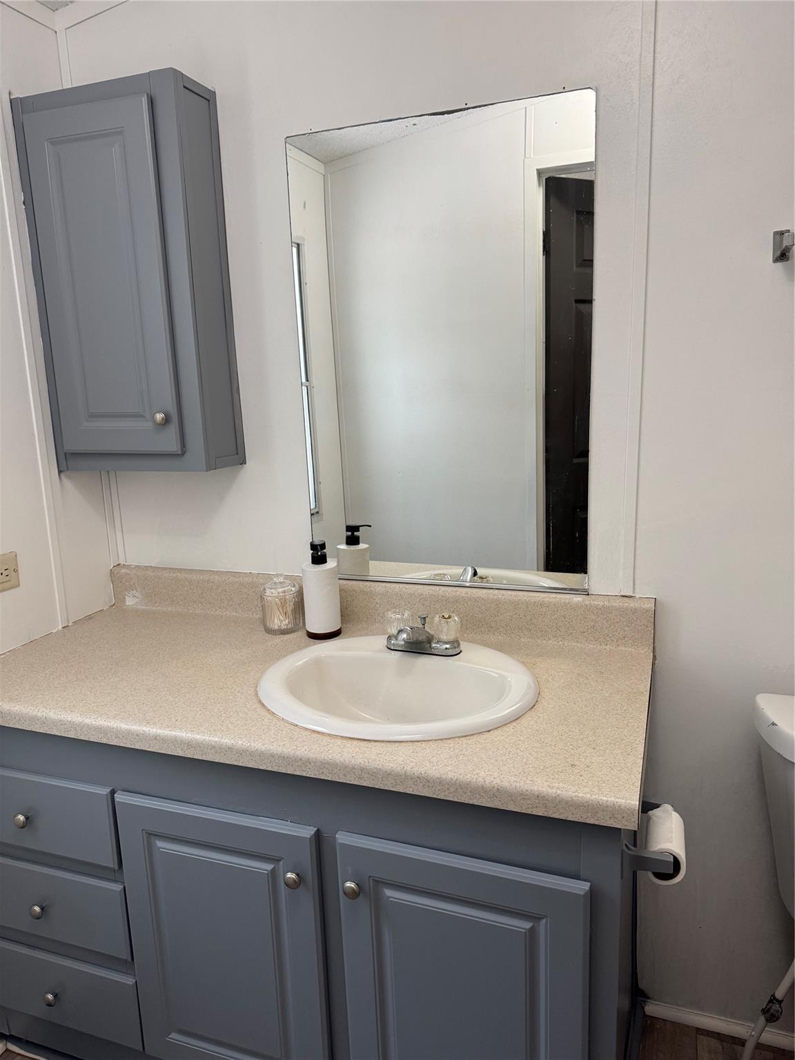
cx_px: 398
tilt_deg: -12.4
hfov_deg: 56.8
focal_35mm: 24
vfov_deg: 71.6
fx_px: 735
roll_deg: +2.3
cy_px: 530
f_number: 1.78
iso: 200
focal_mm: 6.76
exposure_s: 1/120
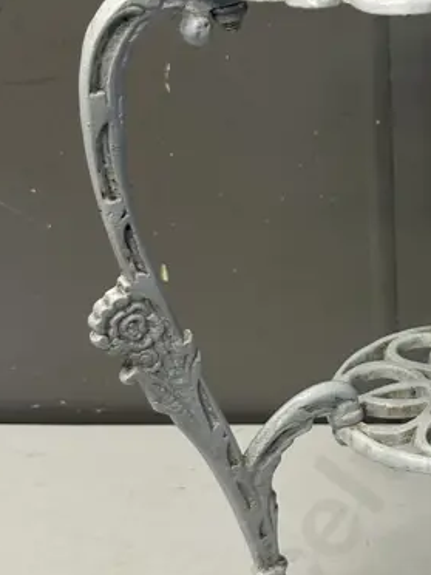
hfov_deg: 20.8
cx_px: 516
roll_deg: -1.9
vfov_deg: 29.4
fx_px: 1096
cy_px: 280
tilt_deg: -25.0
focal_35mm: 66
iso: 80
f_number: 1.78
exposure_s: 1/100
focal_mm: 6.86
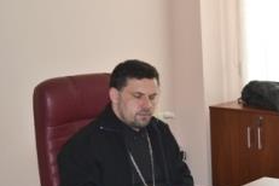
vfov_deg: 13.8
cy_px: 55
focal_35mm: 99
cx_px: 269
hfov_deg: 20.1
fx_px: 767
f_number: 5
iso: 400
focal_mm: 34
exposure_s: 1/60
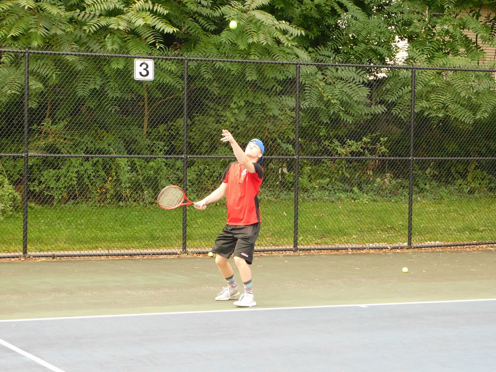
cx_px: 248
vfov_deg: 16.2
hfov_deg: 21.5
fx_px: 1304
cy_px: 186
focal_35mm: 91
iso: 360
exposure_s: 1/250
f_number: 4.5
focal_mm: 16.1
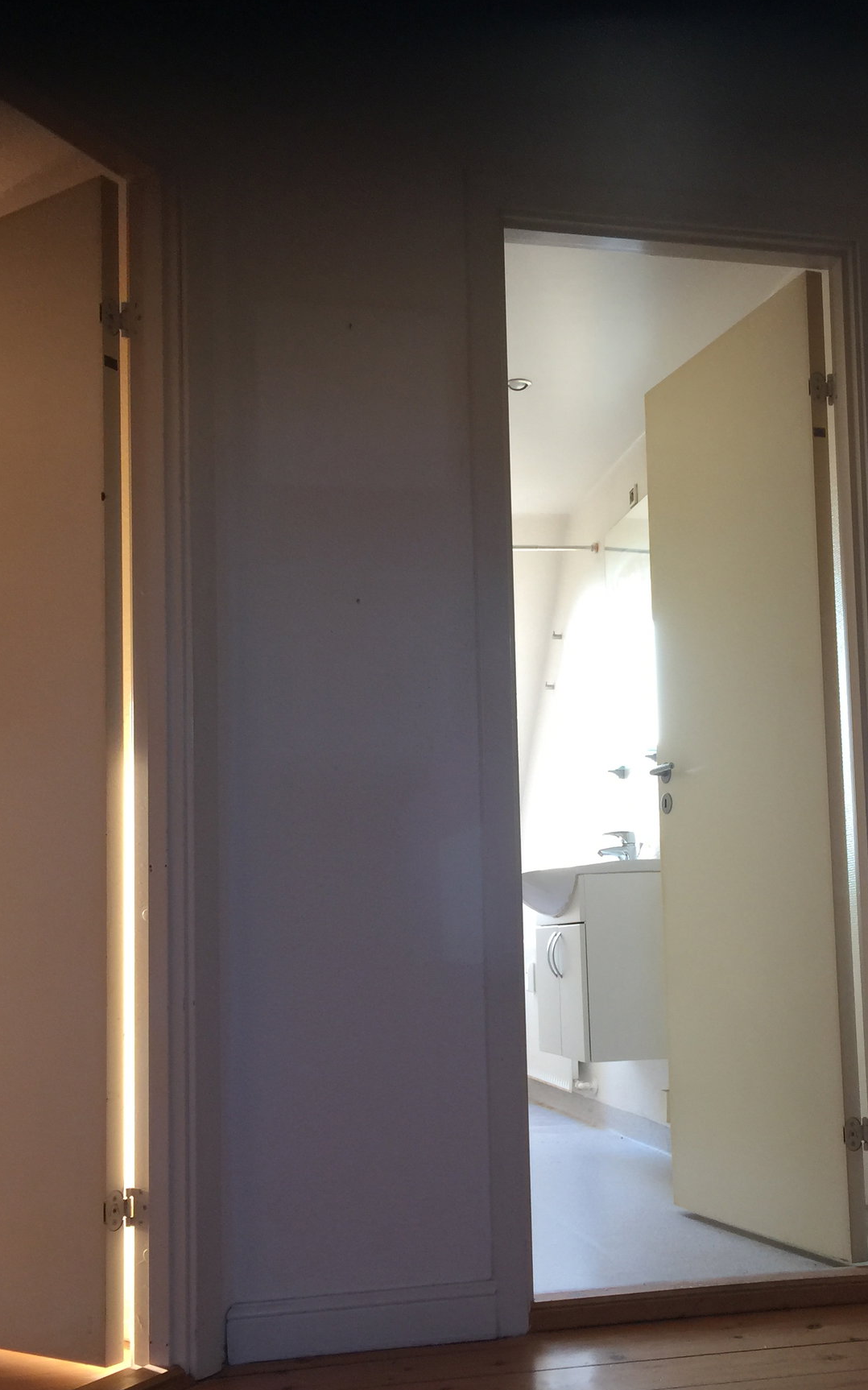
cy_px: 798
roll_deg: +0.7
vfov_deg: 51.4
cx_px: 499
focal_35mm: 38
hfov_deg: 33.5
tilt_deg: +9.7
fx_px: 1439
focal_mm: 4.15
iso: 40
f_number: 2.2
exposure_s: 1/33
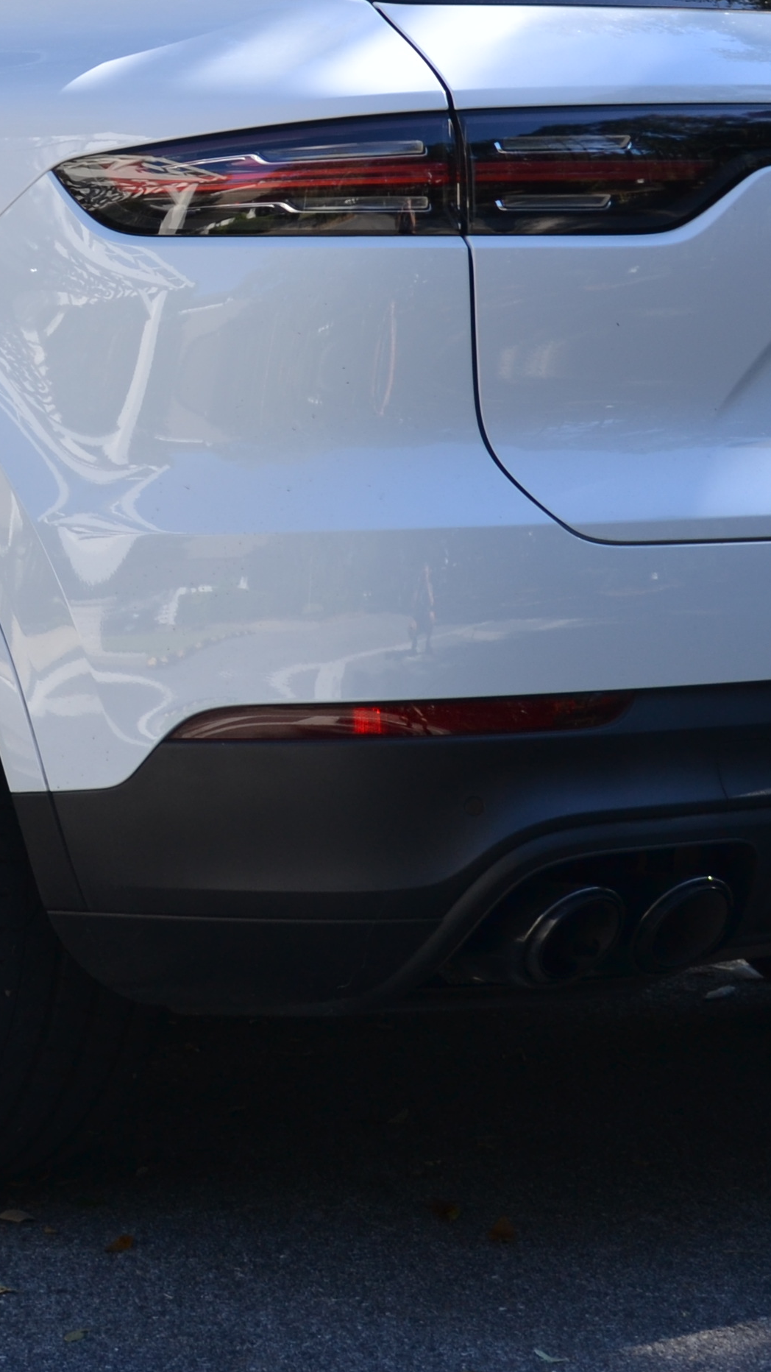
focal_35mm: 101
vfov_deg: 21.0
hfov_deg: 11.9
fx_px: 3672
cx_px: 15
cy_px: 356
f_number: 5.6
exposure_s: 1/160
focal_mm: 26
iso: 100
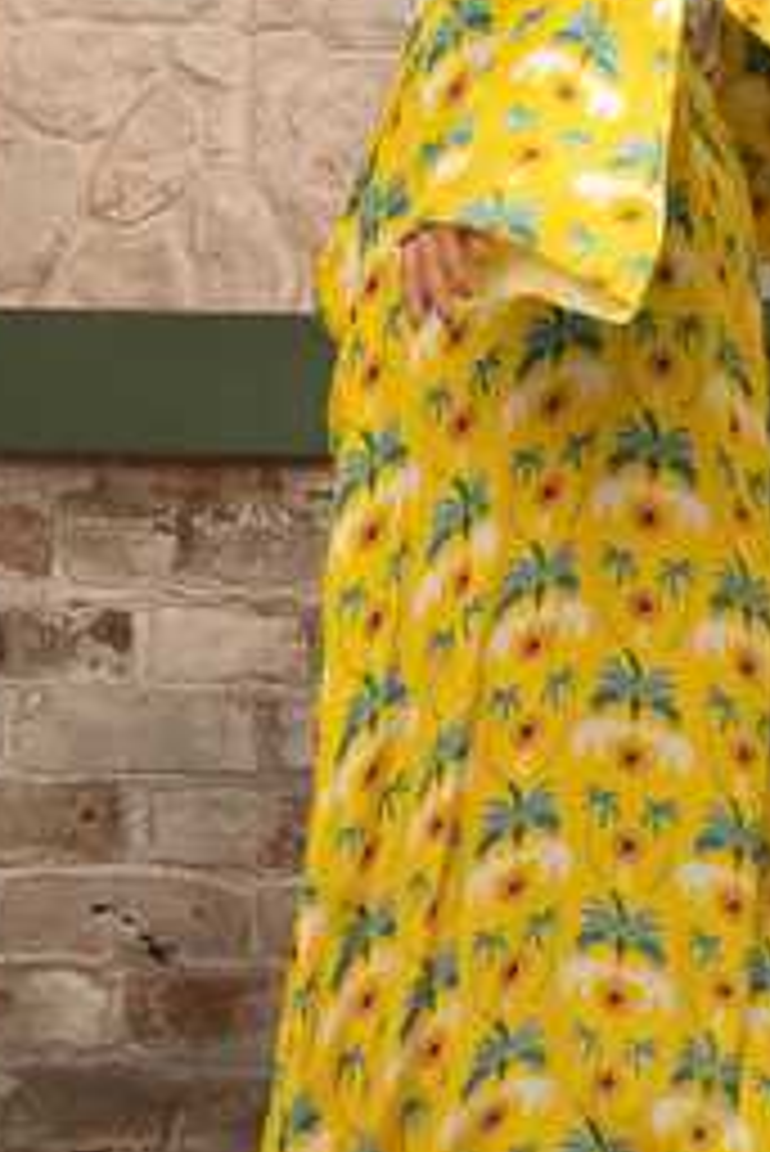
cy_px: 245
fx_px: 5575
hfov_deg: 7.9
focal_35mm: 174
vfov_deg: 11.8
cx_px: 648
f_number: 8
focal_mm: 85
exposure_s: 1/125
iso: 250
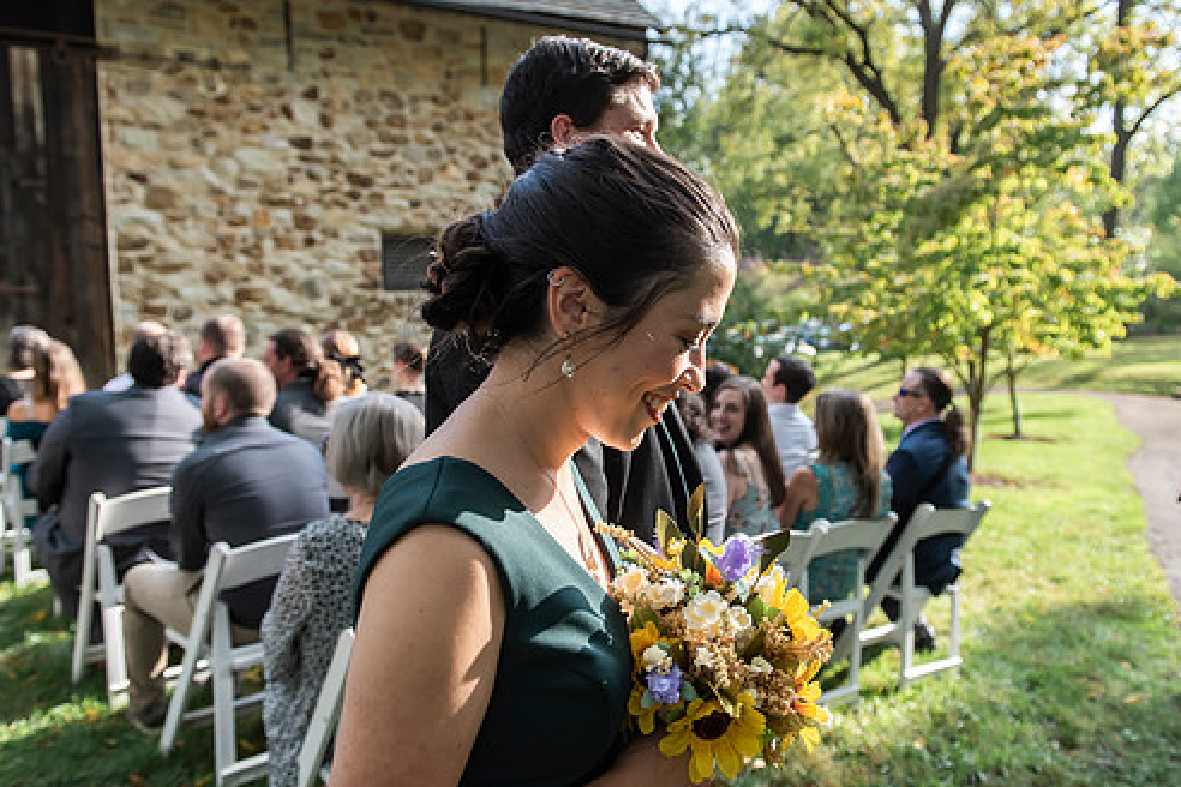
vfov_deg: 44.9
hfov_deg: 63.6
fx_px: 951
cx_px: 631
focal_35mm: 29
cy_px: 371
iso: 320
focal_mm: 24
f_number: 3.5
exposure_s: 1/1000
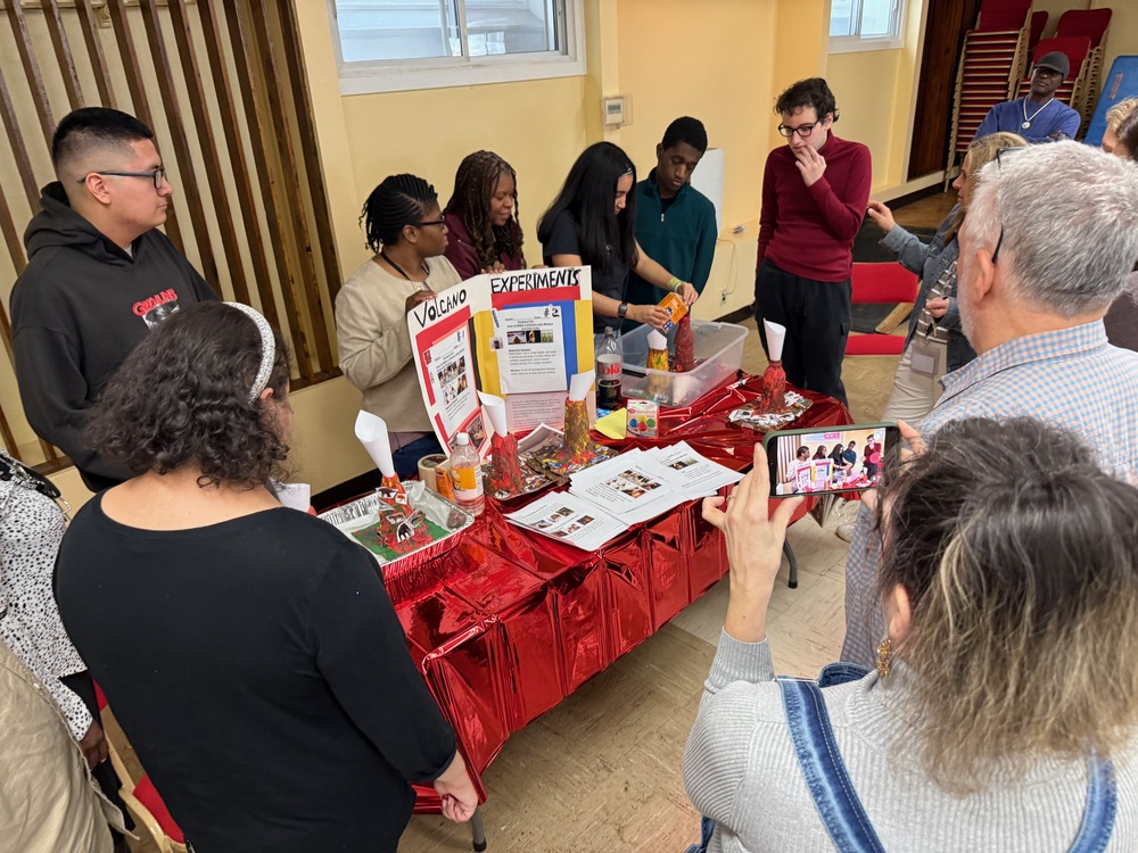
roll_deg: +2.8
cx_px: 569
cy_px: 426
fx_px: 789
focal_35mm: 24
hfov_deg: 71.6
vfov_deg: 56.8
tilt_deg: -25.1
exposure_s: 1/60
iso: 320
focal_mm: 6.76
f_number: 1.78
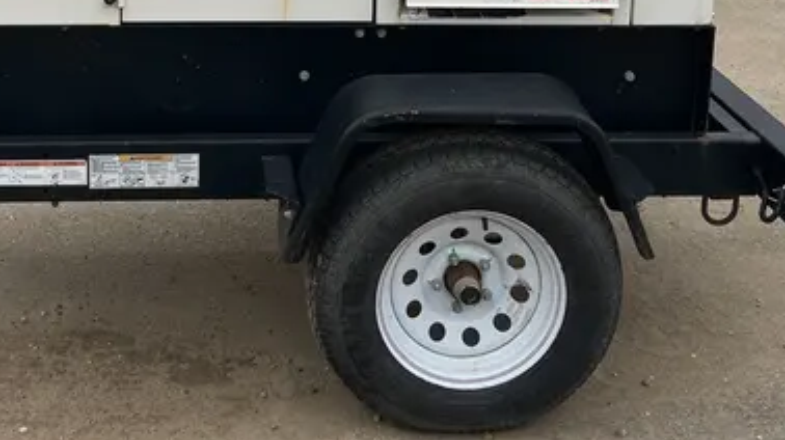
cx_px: 272
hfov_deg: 37.5
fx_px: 1144
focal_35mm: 55
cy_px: -165
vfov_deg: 19.7
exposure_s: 1/3135
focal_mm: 5.1
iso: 50
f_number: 1.6
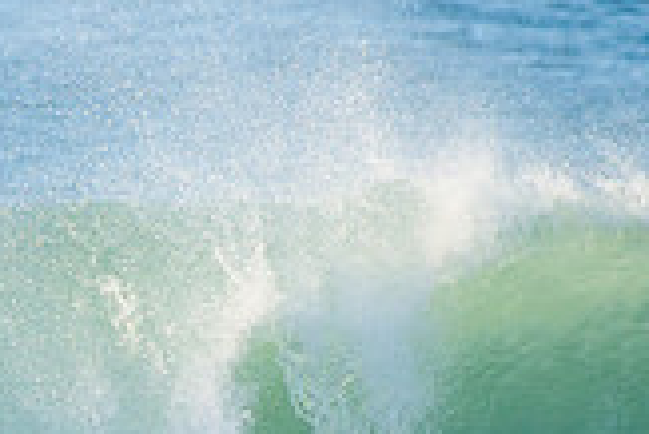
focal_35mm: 1781
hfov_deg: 1.2
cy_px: 635
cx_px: -108
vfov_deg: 0.8
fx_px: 32135
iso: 360
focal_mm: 500
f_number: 5.6
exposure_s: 1/1600
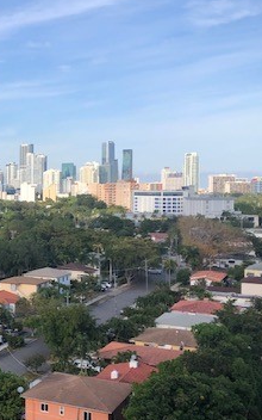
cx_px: -55
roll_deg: +0.0
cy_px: 224
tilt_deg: -4.3
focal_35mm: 54
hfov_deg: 22.1
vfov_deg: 37.5
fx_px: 617
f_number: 1.8
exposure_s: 1/1736
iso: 20
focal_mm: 3.99
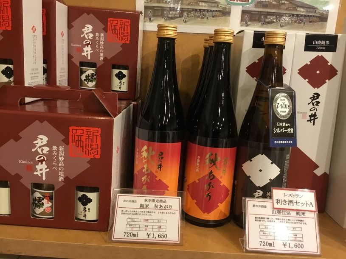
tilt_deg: -10.9
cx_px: 173
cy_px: 130
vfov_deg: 45.4
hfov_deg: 58.4
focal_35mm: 31
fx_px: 310
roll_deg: -4.2
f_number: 2.4
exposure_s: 1/24
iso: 200
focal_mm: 3.3
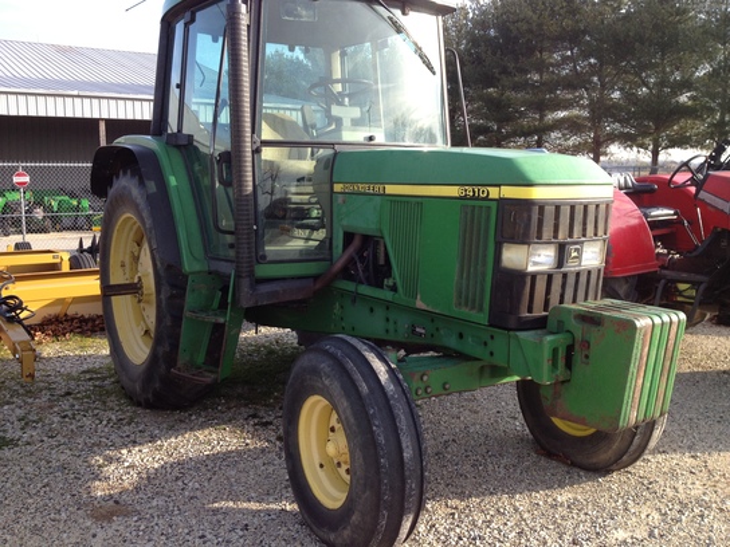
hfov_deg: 52.6
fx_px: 738
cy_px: 274
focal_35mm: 35
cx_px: 365
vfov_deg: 40.7
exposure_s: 1/428
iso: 50
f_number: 2.4
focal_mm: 4.28
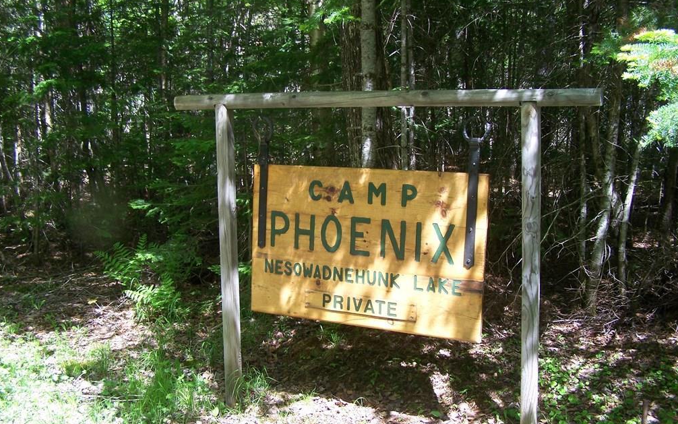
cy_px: 241
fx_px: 758
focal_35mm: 41
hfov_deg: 48.2
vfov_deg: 31.2
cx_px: 342
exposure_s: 1/100
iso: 64
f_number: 2.8
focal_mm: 6.3
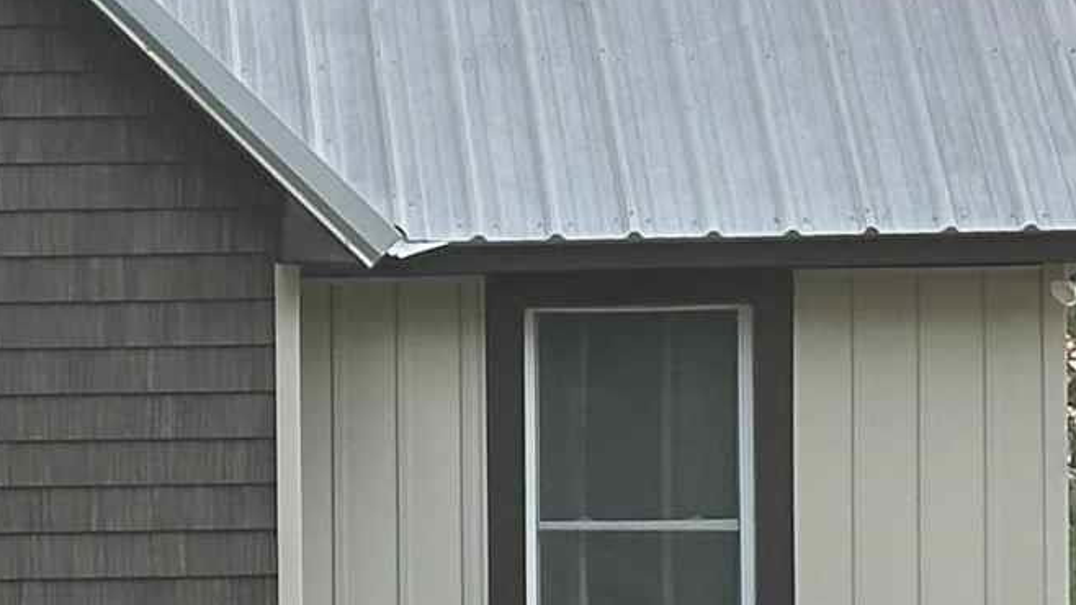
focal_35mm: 244
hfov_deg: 8.6
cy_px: 715
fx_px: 6961
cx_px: -742
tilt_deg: +0.1
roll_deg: +0.5
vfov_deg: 5.0
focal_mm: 6.86
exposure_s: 1/84
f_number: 1.78
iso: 80
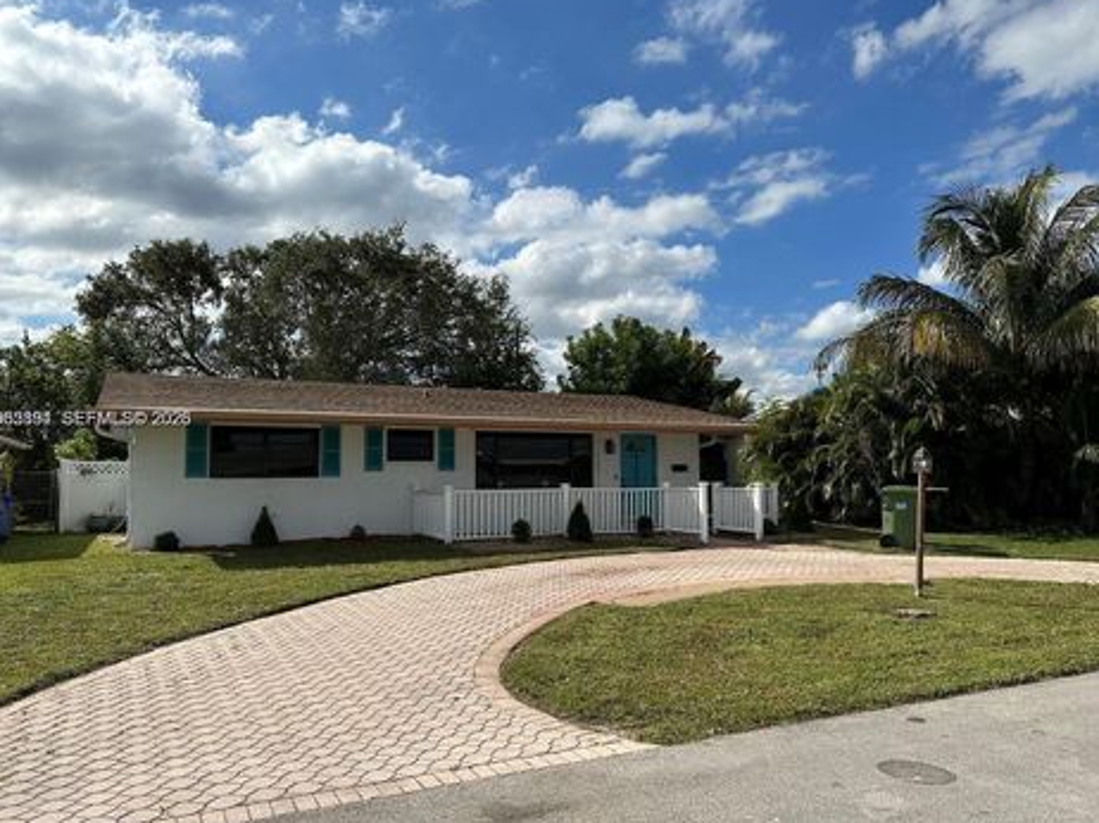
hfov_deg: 67.3
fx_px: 825
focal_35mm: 26
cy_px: 420
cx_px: 554
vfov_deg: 53.0
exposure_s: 1/8197
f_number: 1.78
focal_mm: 6.86
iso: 80
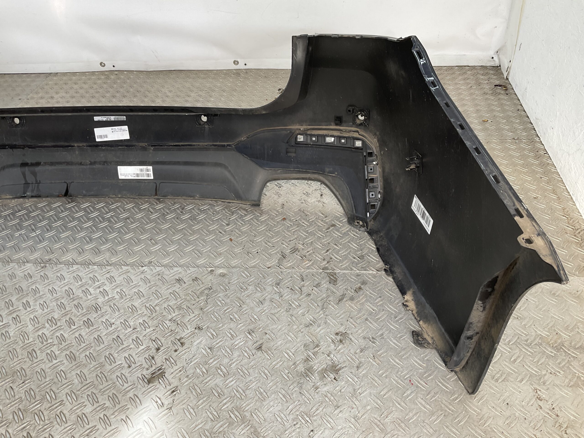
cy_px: 219
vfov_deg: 48.2
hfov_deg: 61.7
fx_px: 489
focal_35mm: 29
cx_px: 292
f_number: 1.8
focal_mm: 3
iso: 16
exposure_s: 1/100
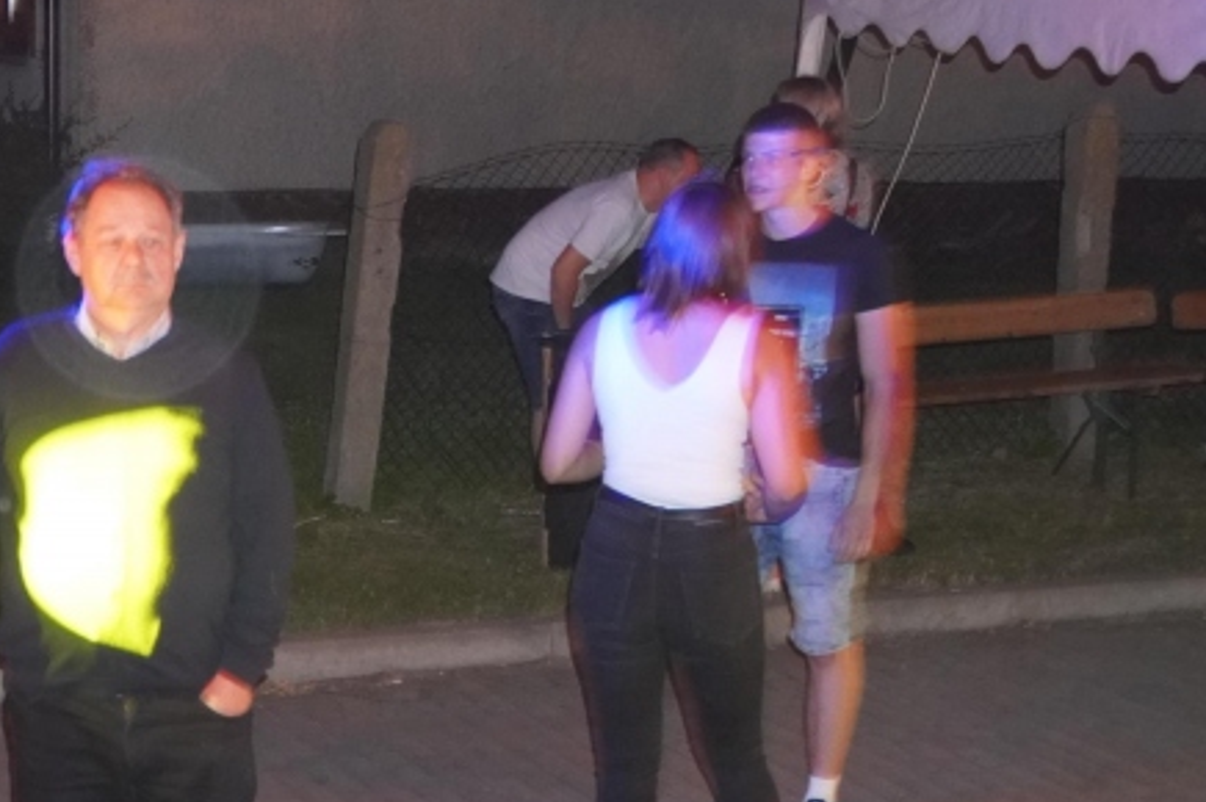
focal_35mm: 91
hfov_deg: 22.2
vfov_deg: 15.0
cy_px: 369
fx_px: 3043
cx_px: 326
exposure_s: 1/5
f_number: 5
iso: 3200
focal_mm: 33
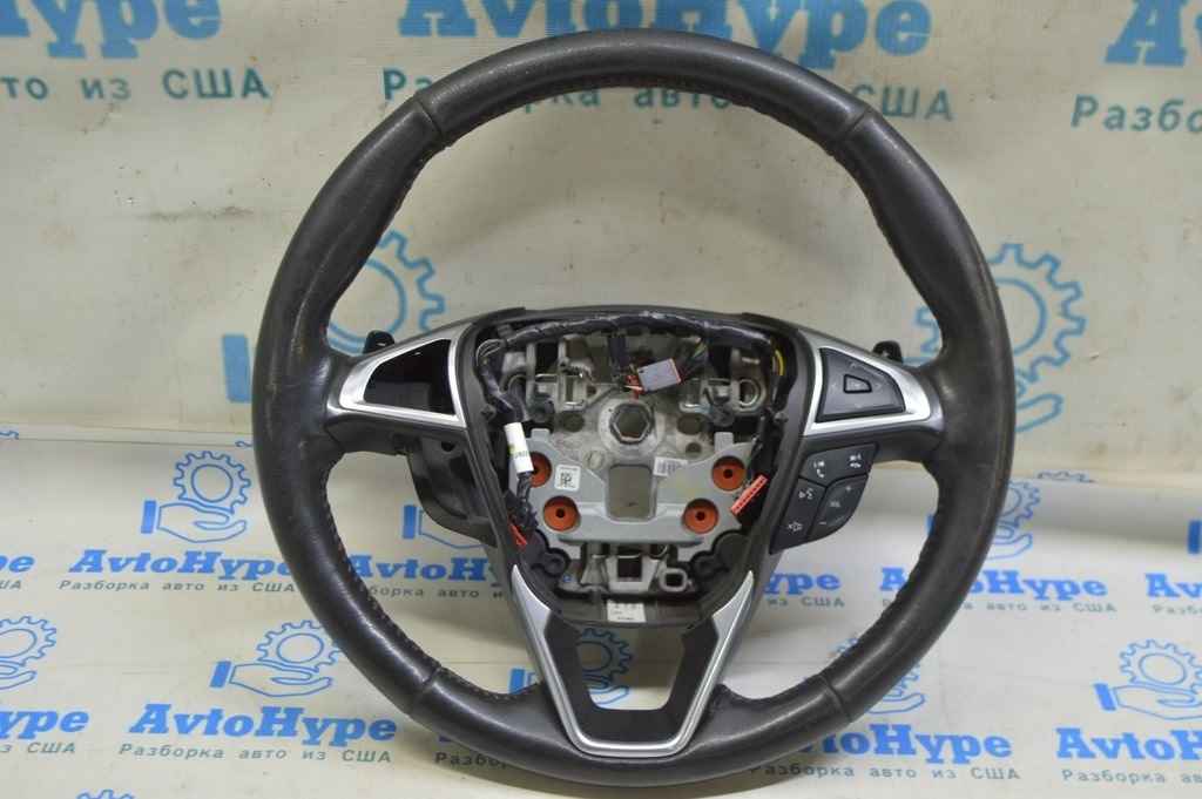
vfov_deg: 29.8
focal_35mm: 45
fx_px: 1501
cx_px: 601
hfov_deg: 43.6
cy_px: 400
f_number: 5.6
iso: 400
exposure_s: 1/20
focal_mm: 30
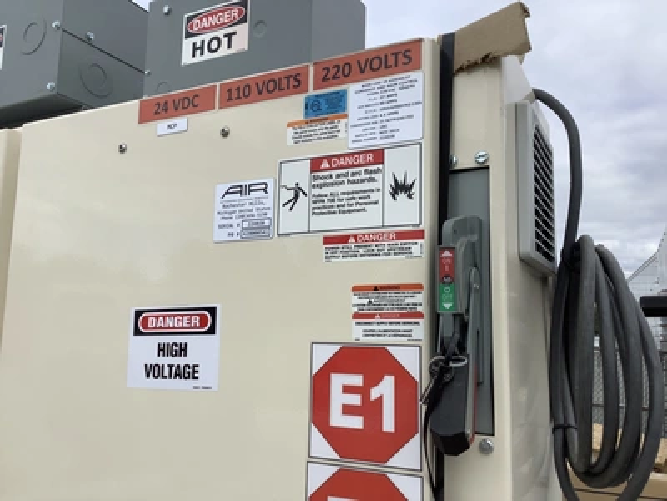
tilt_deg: +8.0
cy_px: 250
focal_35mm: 31
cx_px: 334
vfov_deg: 45.4
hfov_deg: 58.4
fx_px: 597
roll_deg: -3.2
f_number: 2.4
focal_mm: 3.3
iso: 25
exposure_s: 1/1294
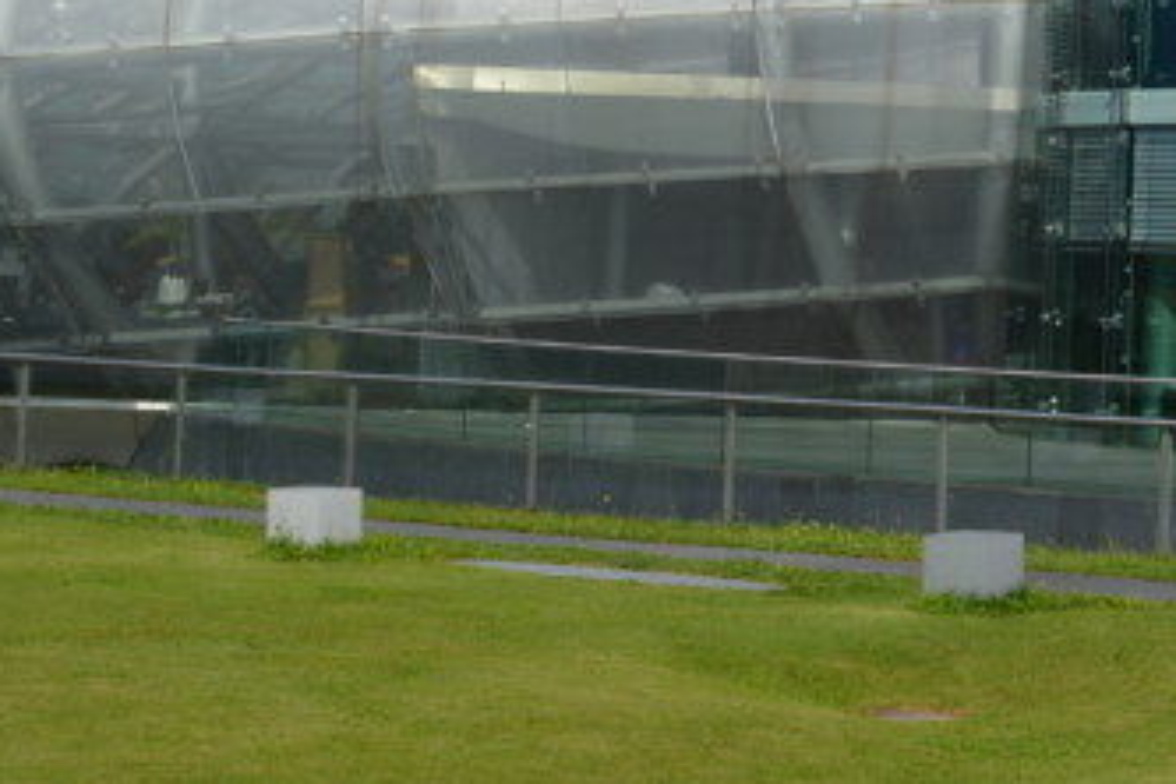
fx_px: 3920
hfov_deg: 16.5
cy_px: -182
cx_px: 1293
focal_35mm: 120
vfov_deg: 11.2
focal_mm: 26
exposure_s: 1/320
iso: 100
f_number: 9
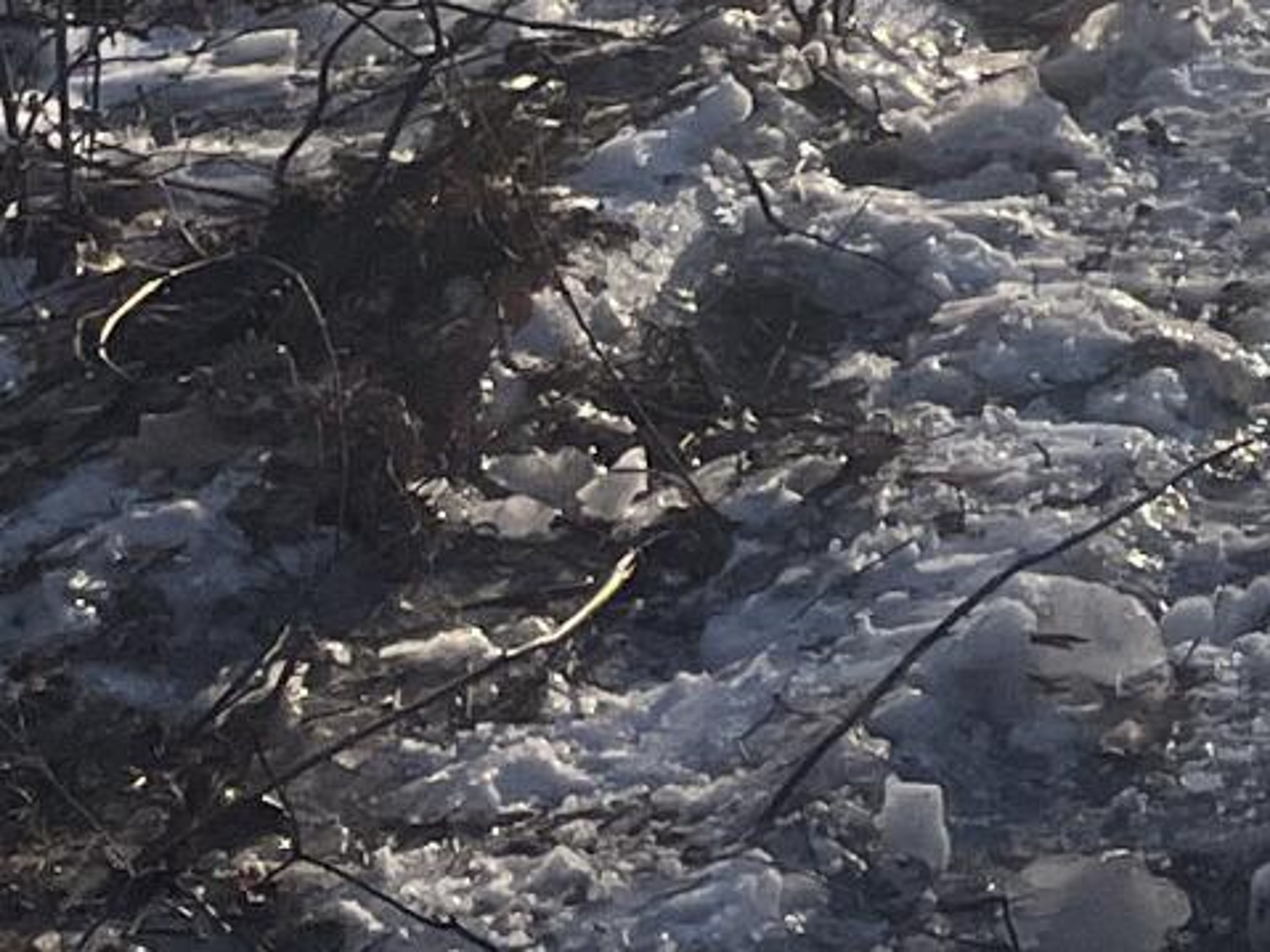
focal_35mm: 163
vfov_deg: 8.2
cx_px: 3723
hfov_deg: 9.6
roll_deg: +0.4
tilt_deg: -3.3
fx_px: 5979
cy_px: -1535
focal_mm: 5.1
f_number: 1.6
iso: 50
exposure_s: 1/4484
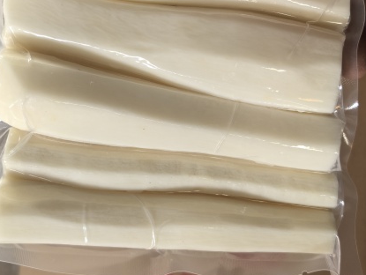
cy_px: 93
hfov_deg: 36.8
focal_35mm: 52
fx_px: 550
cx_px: 164
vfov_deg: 27.9
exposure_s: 1/784
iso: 1600
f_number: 2
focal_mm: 6.98
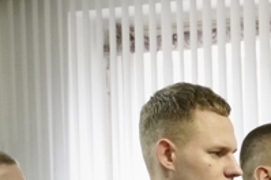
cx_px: 388
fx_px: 1405
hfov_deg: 10.7
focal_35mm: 187
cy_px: 330
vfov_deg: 7.1
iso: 6400
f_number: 4.5
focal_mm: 33
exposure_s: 1/100
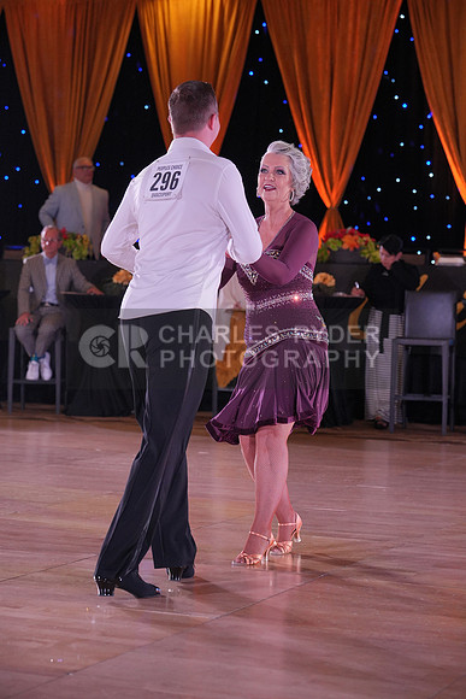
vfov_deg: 23.4
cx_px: 233
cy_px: 350
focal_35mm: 87
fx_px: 1688
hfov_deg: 15.7
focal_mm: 87
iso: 1600
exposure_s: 1/400
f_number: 4
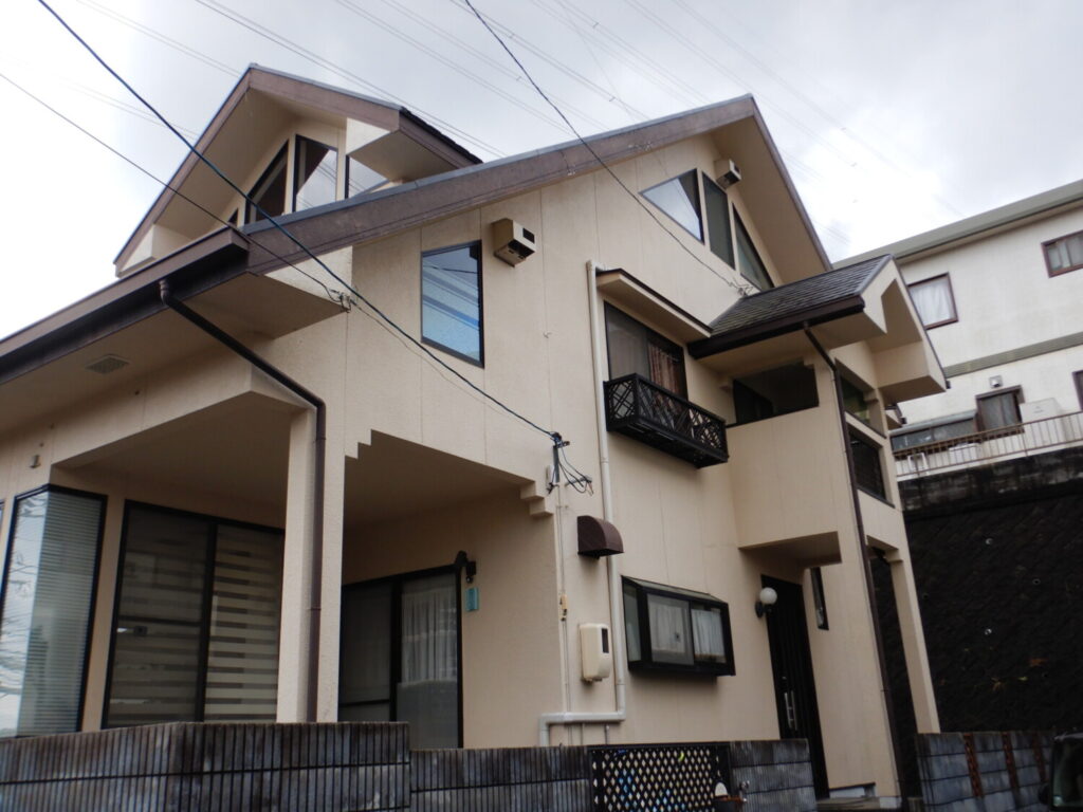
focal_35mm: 31
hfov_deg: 58.4
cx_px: 542
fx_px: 970
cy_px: 406
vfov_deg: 45.4
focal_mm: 5.6
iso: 125
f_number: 4.2
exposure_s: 1/250
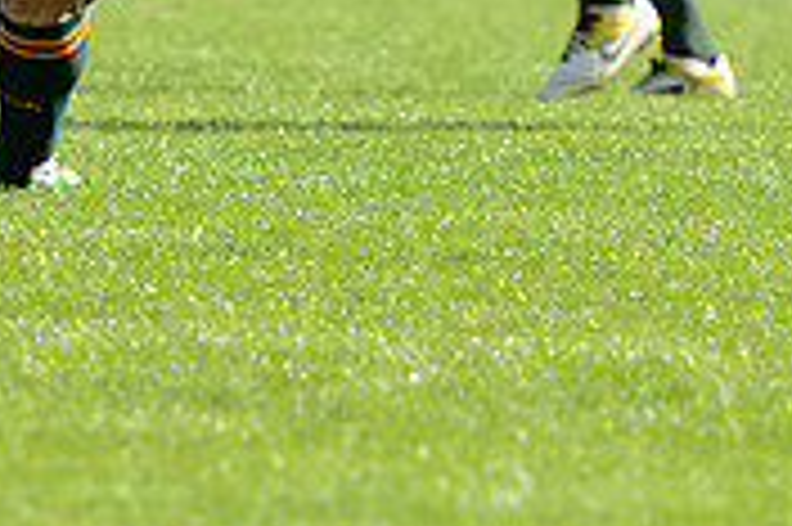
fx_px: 17429
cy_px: -330
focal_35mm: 793
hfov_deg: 2.6
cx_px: 324
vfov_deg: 1.7
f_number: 4
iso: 500
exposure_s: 1/800
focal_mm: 240
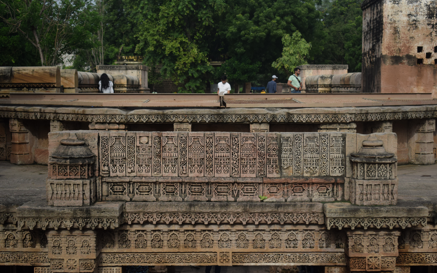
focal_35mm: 62
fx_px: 738
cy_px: 143
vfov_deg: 21.0
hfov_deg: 33.0
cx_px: 220
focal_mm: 40
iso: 500
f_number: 5
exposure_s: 1/4000
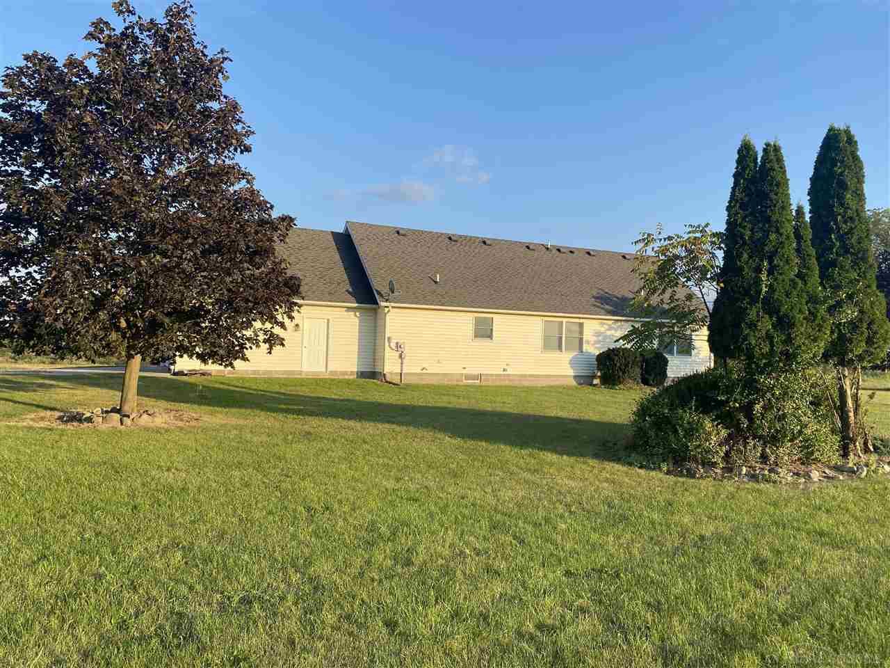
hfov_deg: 67.3
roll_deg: -1.4
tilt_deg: -1.4
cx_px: 445
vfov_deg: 53.1
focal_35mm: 26
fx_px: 668
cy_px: 334
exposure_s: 1/877
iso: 32
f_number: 1.8
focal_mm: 4.25
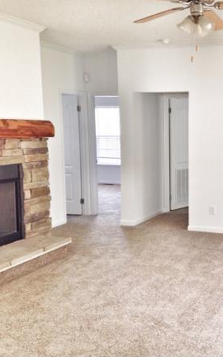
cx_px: 211
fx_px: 457
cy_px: 178
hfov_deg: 26.3
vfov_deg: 42.6
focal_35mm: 47
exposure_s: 1/20
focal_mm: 4.12
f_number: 2.4
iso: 125
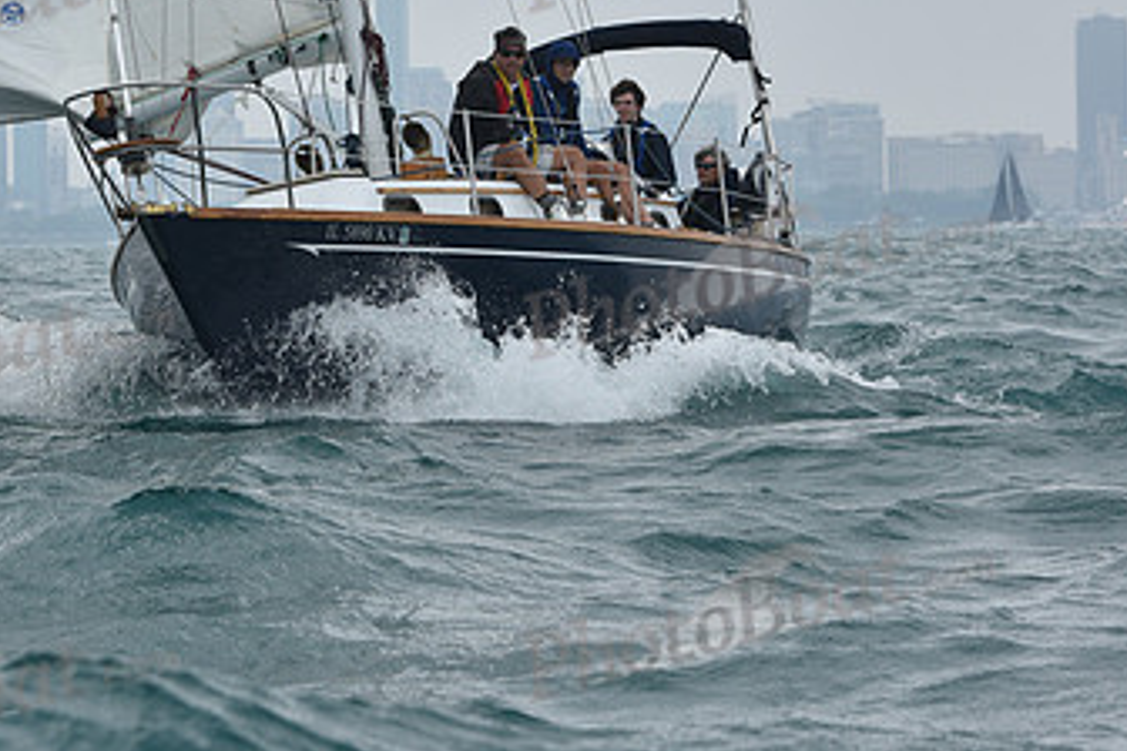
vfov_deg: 7.2
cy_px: 146
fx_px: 5948
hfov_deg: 10.8
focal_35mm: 190
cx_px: 352
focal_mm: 110
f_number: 8
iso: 250
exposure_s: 1/1000
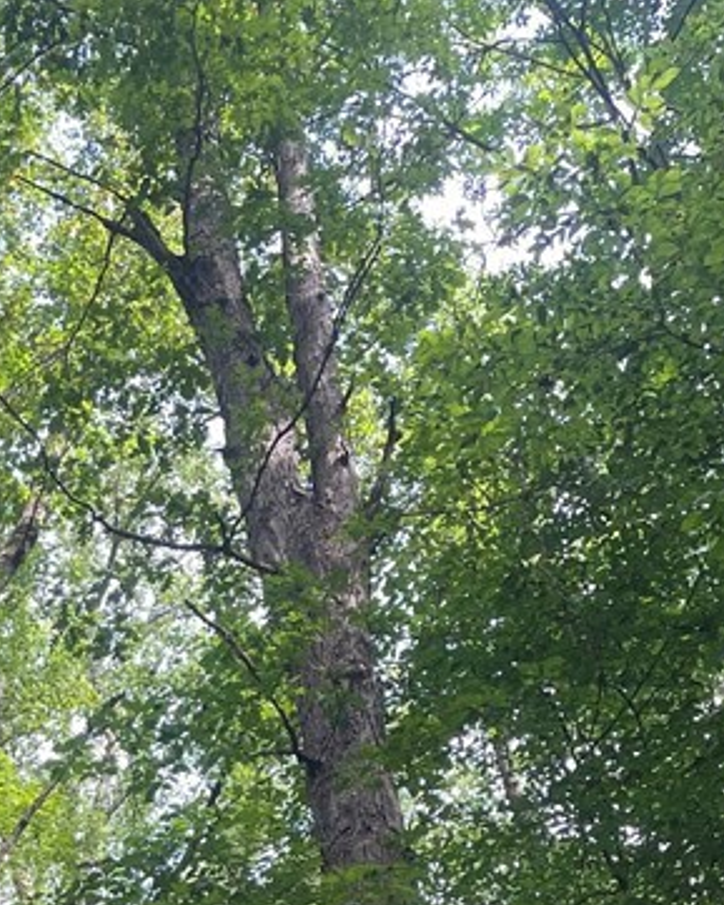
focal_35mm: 72
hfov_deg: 20.3
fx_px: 1928
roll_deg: +2.0
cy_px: 1138
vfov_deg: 23.6
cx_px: -80
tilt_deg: +36.9
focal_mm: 4.2
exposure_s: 1/121
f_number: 1.6
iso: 80
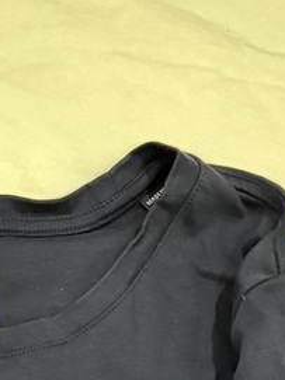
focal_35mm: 128
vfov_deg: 12.4
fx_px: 1406
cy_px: 888
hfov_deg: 11.1
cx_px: -140
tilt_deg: -81.0
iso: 320
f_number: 1.6
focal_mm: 5.96
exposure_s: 1/60
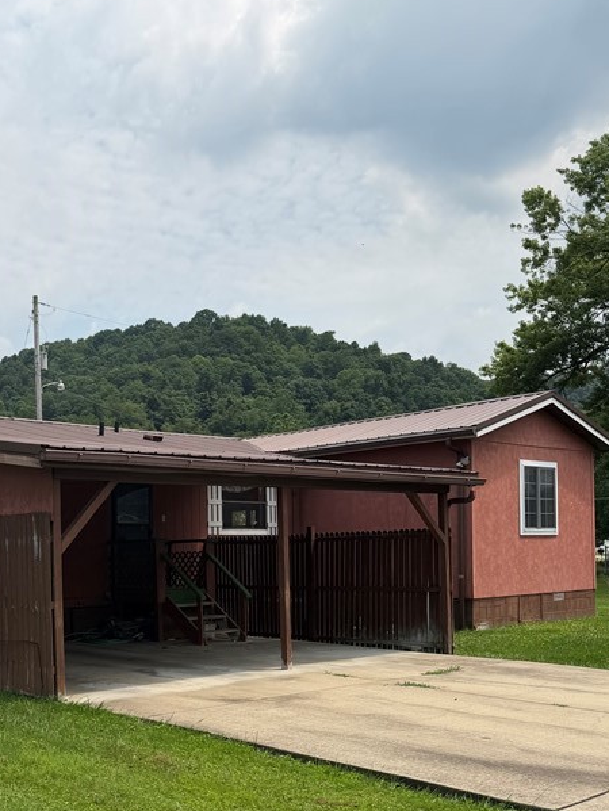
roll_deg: +1.4
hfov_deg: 34.3
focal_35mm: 41
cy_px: 565
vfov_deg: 44.8
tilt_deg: -1.3
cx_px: 138
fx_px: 961
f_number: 1.78
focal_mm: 6.76
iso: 80
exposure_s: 1/4405
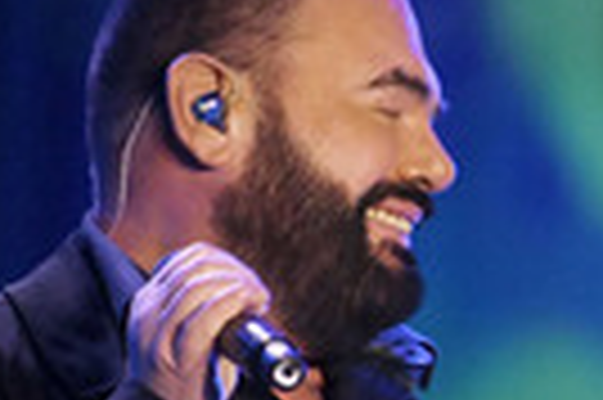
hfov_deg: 1.2
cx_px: 700
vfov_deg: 0.8
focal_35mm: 1680
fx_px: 28106
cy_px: 512
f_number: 5.6
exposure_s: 1/1000
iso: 12800
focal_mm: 500
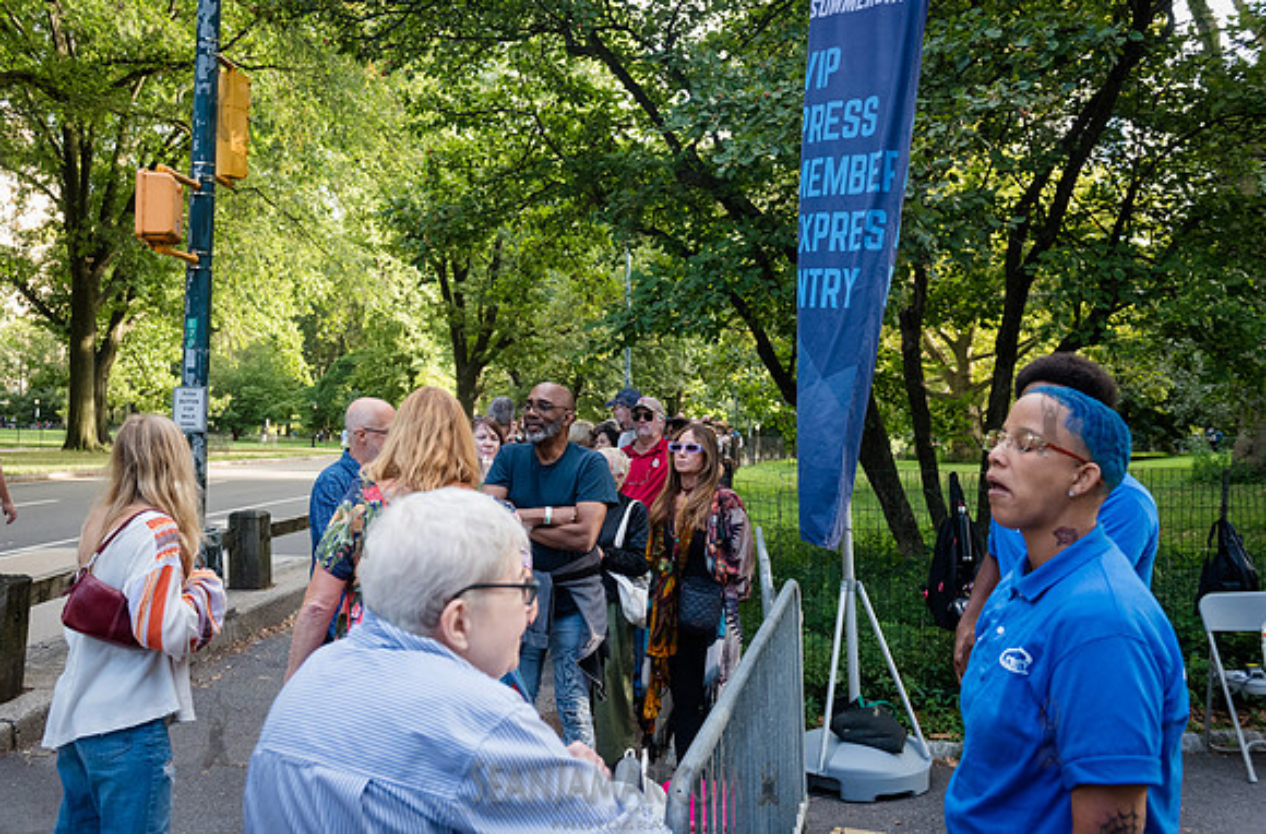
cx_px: 579
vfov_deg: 38.8
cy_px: 375
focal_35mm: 34
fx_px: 1184
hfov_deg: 56.2
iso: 2000
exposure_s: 1/800
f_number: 4
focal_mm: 31
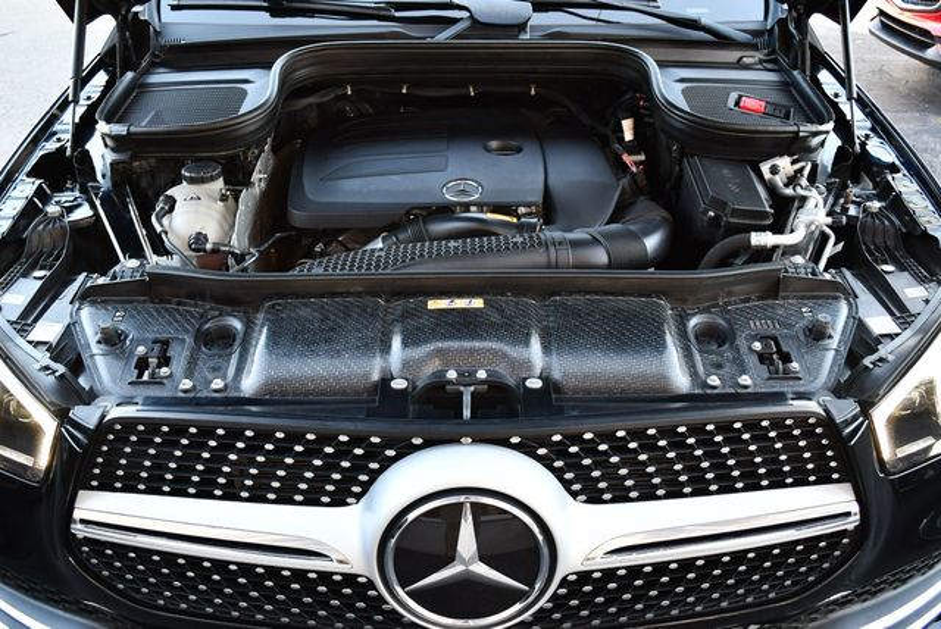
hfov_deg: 53.1
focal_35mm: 36
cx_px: 470
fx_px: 942
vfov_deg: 36.9
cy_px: 314
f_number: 3.5
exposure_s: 1/250
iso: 800
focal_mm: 18
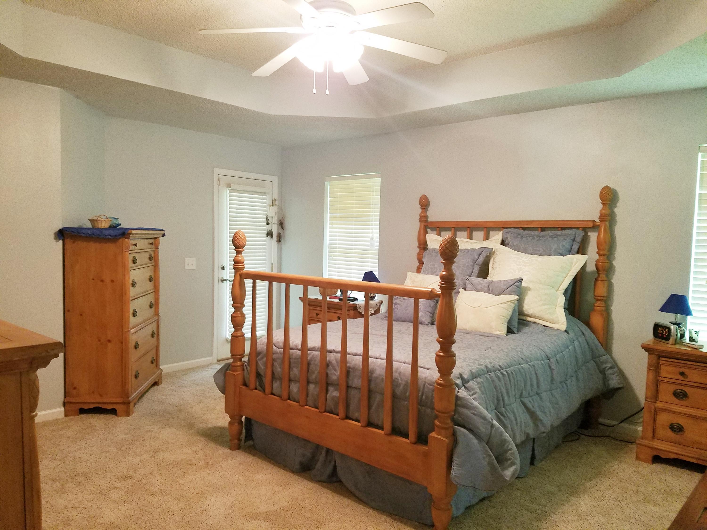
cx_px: 354
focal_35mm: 26
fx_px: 531
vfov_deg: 53.1
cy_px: 265
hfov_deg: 67.3
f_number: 1.7
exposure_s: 1/24
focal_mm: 4.2
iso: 250
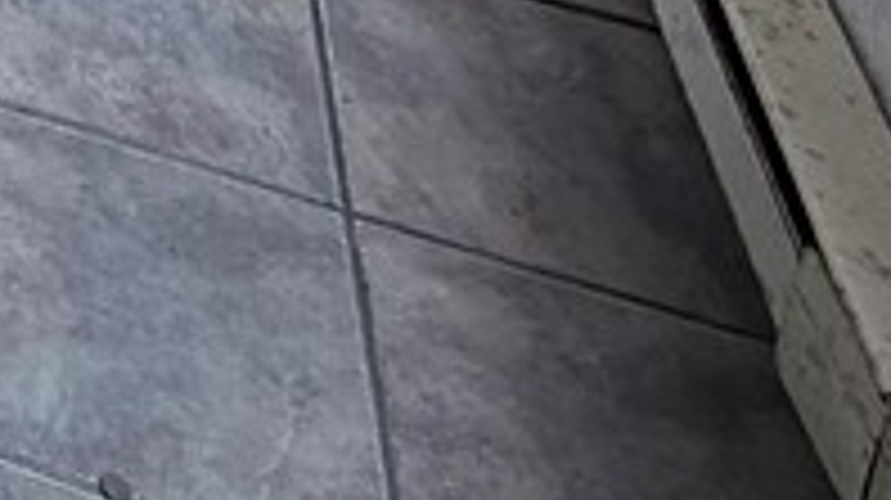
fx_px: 1865
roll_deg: -0.6
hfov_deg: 19.4
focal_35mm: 79
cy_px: -1045
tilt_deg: -15.3
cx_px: -756
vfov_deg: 10.4
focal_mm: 2.22
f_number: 2.2
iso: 100
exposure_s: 1/121
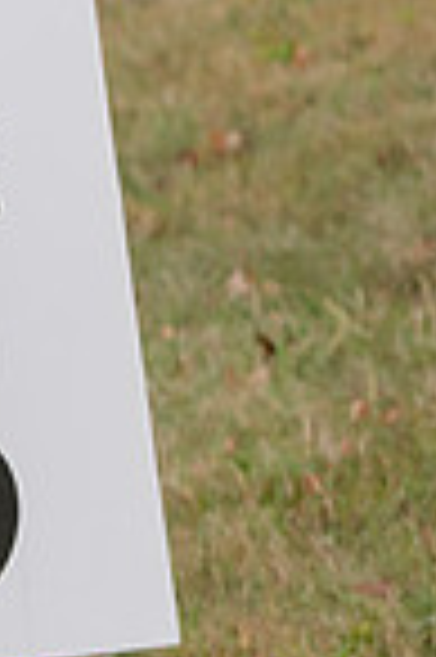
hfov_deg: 3.2
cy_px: -178
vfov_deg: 4.9
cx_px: -764
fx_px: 7611
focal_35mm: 418
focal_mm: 105
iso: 640
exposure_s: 1/400
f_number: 6.3
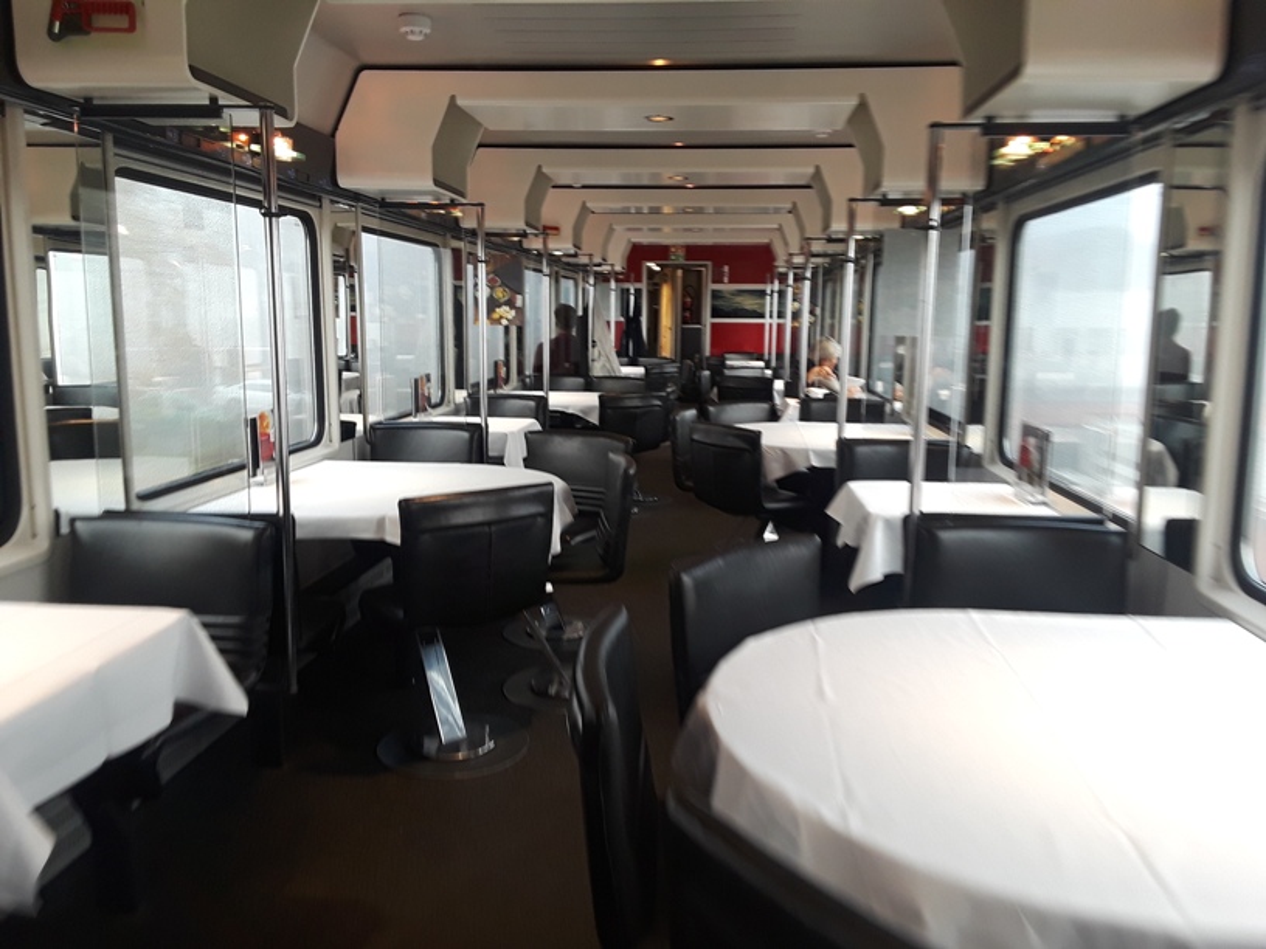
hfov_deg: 63.4
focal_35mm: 28
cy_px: 474
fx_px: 1024
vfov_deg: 49.7
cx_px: 633
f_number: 1.9
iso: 50
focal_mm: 2.9
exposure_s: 1/30
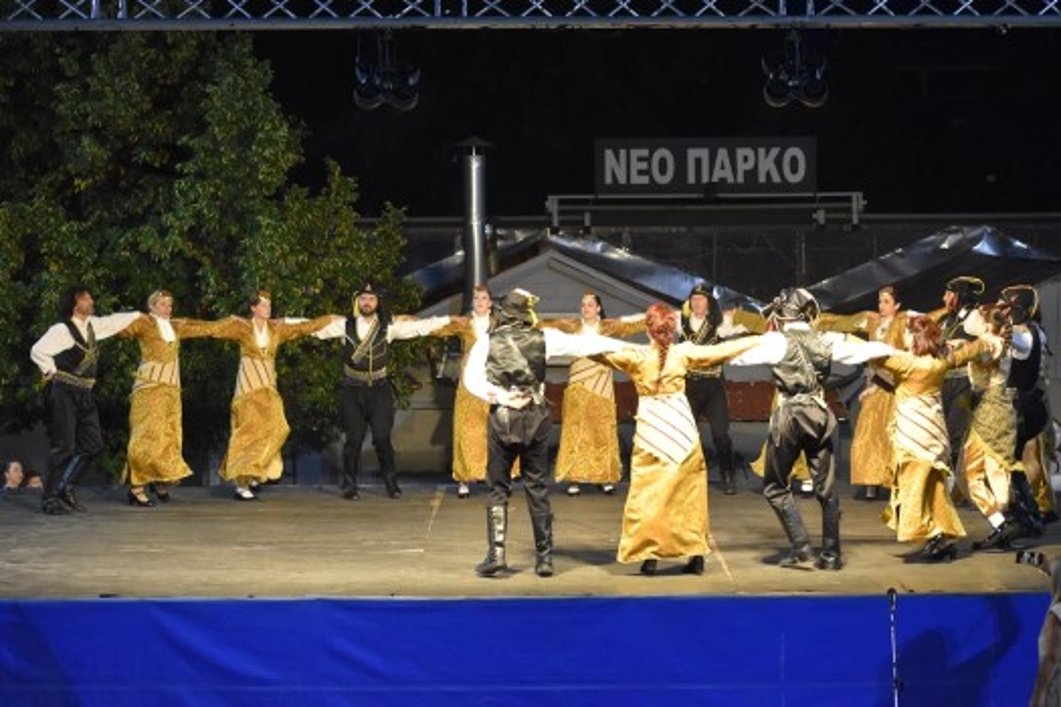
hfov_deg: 19.5
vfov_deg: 13.0
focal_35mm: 105
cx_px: 530
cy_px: 354
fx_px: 3094
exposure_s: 1/125
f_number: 4.5
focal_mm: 70
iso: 3200
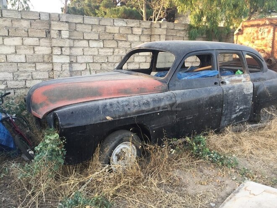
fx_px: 232
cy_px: 104
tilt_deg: -13.5
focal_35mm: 29
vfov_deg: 48.2
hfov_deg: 61.7
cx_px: 138
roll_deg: -2.1
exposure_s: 1/100
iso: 40
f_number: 2.2
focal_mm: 4.15
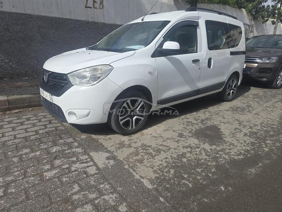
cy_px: 106
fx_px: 187
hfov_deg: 73.9
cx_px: 141
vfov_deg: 58.9
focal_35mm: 23
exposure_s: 1/1245
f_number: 1.7
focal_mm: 6.3
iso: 12
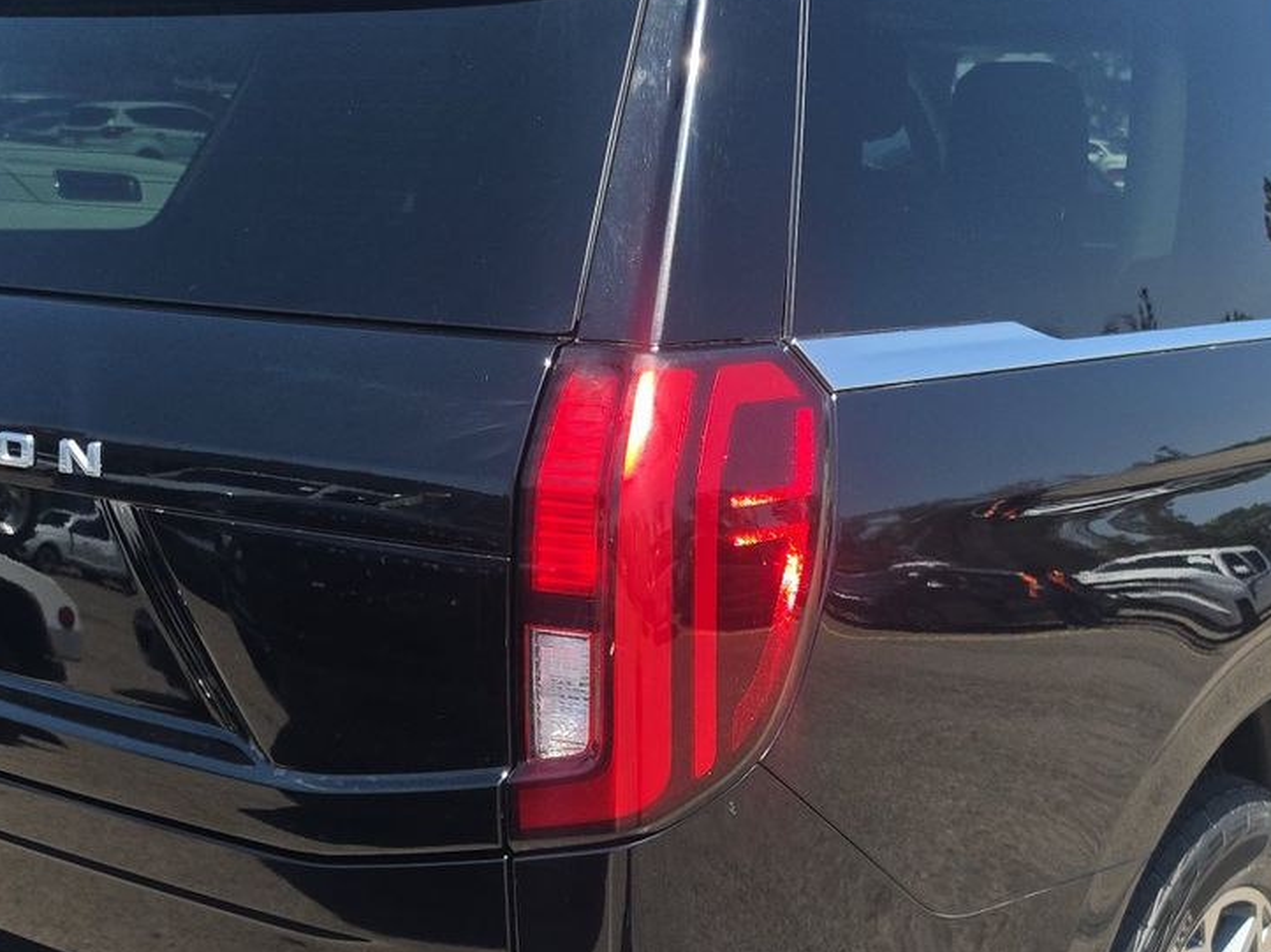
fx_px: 1872
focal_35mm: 51
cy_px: 804
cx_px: 699
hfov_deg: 37.5
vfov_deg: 27.8
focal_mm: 6.5
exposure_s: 1/4143
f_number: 1.4
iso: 64
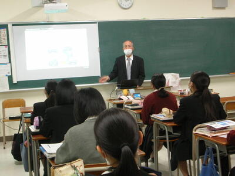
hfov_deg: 31.2
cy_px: 88
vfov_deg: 23.7
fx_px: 421
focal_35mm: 62
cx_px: 118
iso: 50
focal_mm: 10.2
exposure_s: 1/5.2
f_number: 3.6
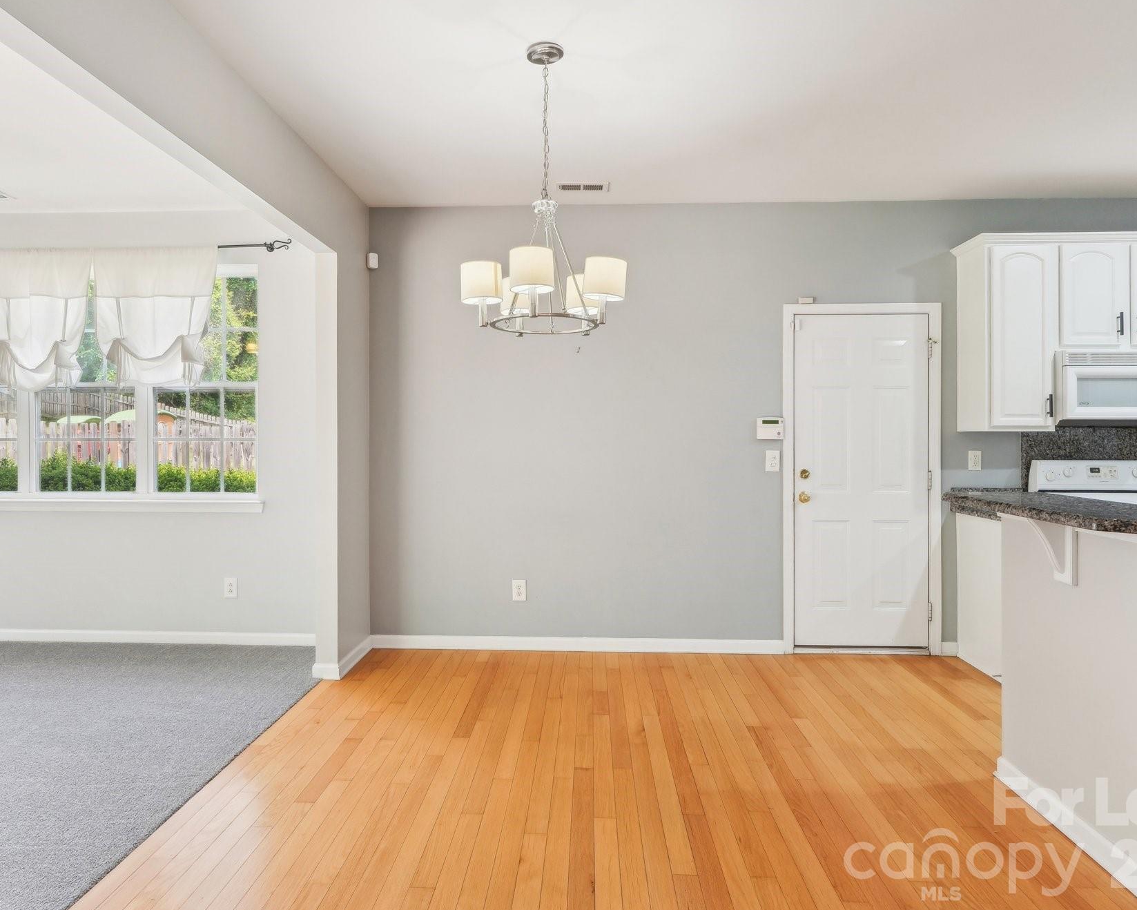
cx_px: 552
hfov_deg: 77.6
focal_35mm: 21
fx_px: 707
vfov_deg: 65.5
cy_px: 442
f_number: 8
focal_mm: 12
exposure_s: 1/20
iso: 400
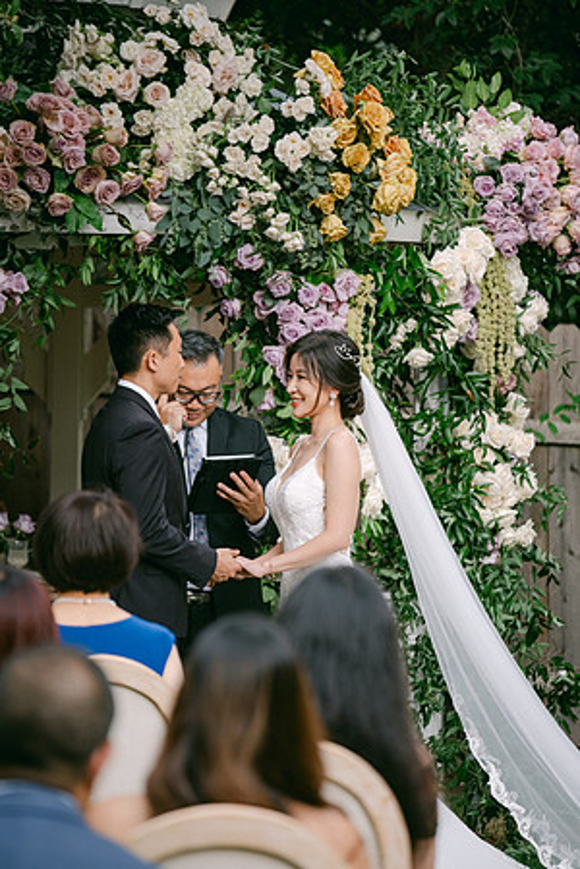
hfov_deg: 11.8
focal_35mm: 116
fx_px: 2803
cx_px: 290
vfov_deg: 17.6
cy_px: 434
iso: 320
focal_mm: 77.3
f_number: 2.8
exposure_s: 1/280
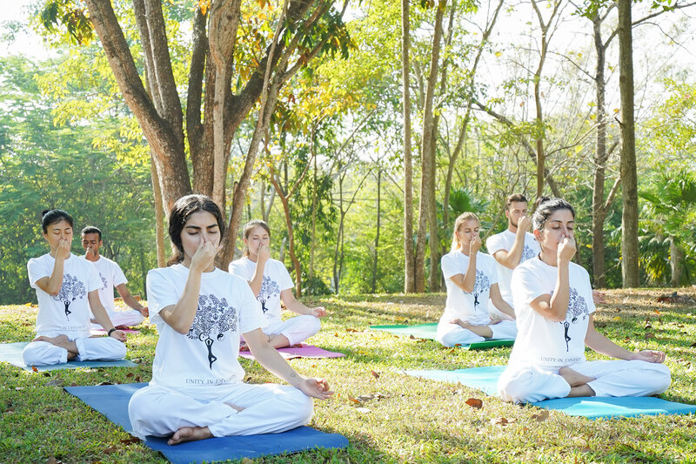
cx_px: 348
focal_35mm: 49
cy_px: 232
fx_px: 947
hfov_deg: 40.4
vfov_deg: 27.5
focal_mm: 33
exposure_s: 1/500
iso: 400
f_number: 4
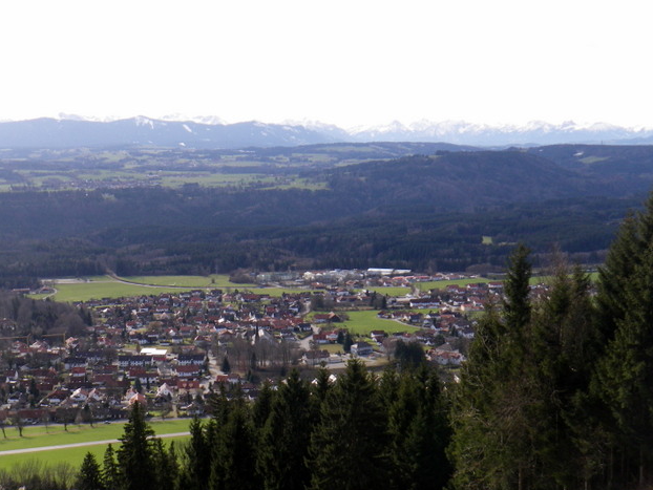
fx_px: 849
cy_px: 262
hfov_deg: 41.8
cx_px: 250
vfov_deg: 32.2
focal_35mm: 45
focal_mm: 6.2
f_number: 3.8
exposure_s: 1/320
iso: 64
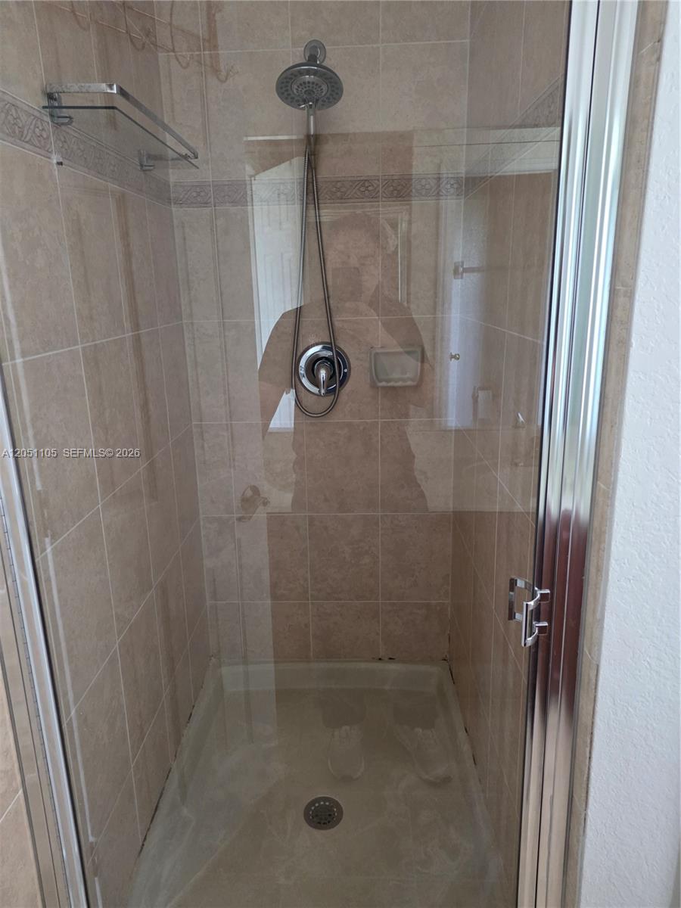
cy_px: 454
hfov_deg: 58.9
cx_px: 340
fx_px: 603
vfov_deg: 73.9
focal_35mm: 23
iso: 1000
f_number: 1.7
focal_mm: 6.25
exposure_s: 1/120
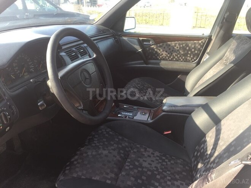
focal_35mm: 29
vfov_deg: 48.2
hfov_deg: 61.7
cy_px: 94
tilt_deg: -18.6
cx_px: 126
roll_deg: -2.3
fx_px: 210
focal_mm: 4.15
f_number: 2.2
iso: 32
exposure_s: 1/114
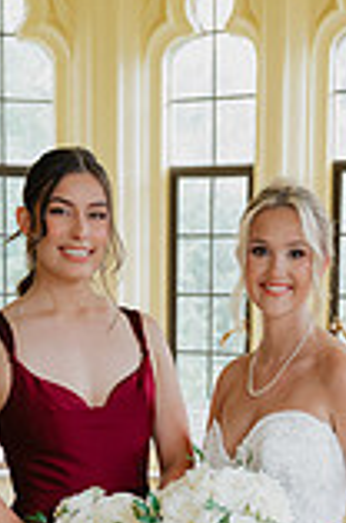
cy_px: 600
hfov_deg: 11.9
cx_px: 206
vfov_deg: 17.1
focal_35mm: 115
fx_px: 1665
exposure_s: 1/200
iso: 1000
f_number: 3.5
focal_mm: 40
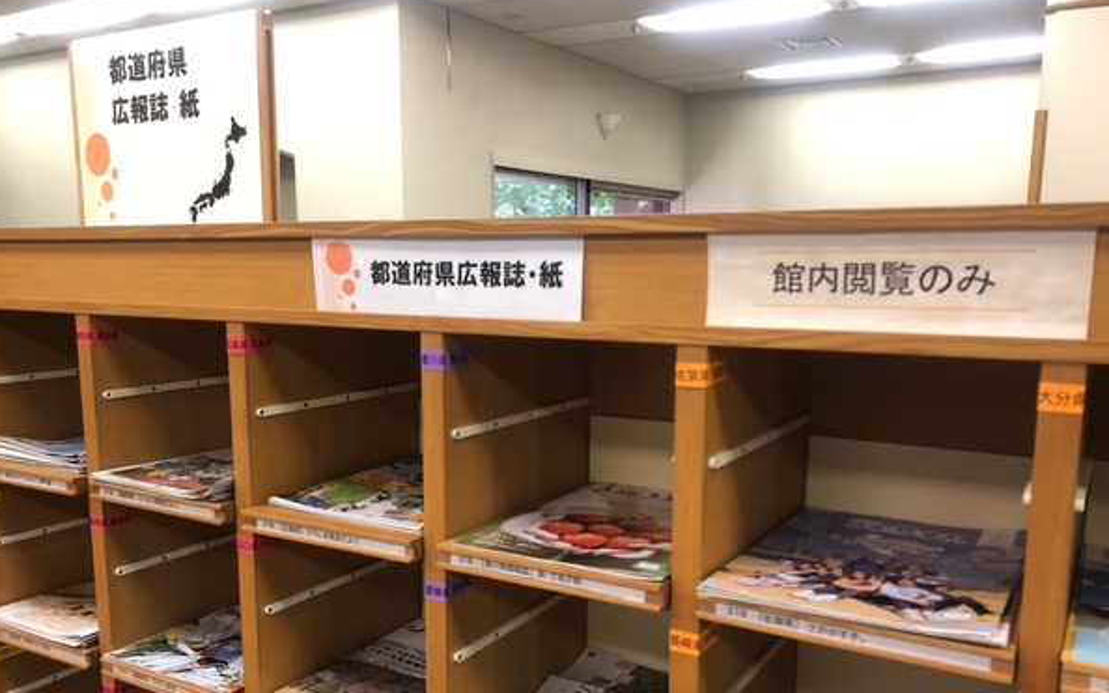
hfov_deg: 59.6
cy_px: 424
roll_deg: -1.1
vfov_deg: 39.2
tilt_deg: -9.9
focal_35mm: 32
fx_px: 967
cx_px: 528
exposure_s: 1/15
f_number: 1.8
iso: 64
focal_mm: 3.99
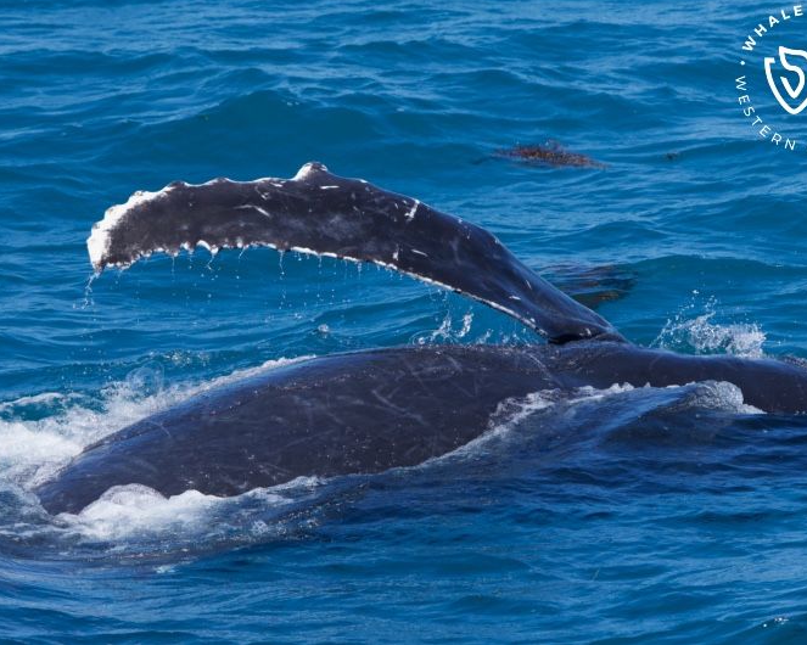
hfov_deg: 4.5
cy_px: 322
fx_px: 10172
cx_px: 404
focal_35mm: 426
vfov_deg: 3.6
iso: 1600
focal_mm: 376
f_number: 8
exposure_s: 1/3200
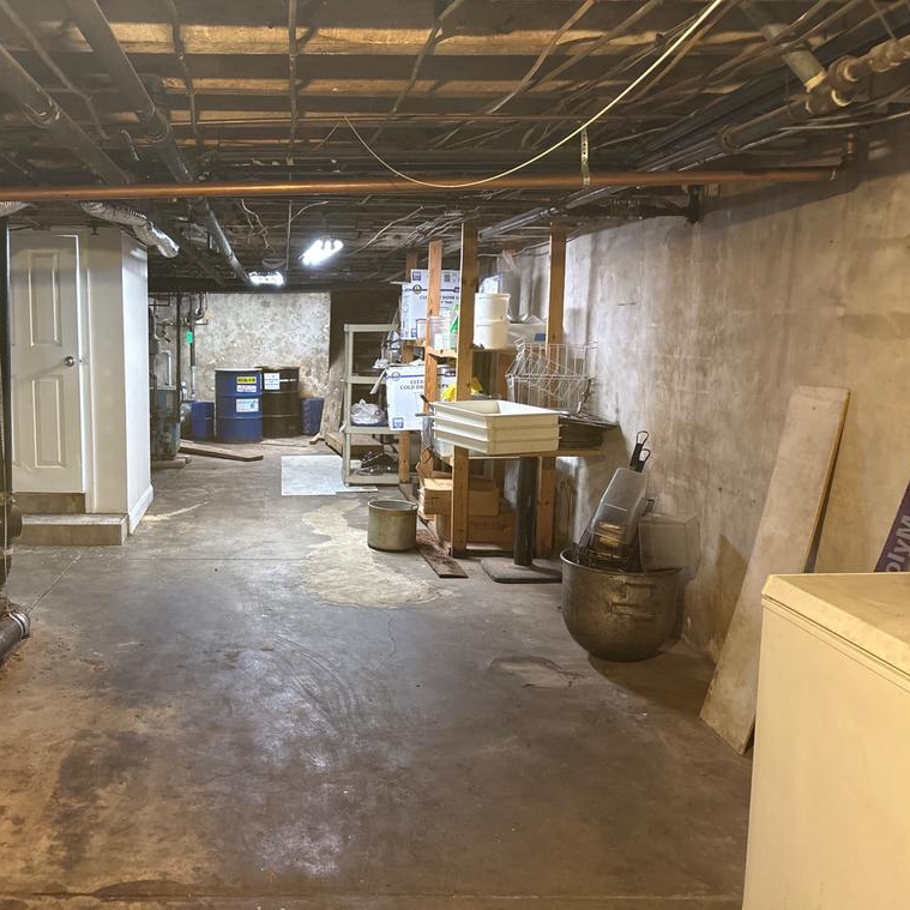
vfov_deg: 52.5
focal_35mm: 31
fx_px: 922
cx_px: 301
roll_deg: -0.2
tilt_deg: -8.1
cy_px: 459
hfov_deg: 51.5
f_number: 1.6
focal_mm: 5.96
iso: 500
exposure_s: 1/40
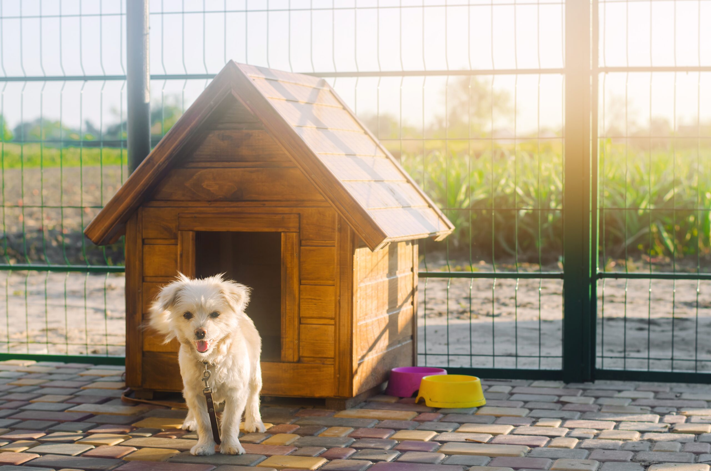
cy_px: 236
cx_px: 356
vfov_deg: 18.1
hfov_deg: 27.0
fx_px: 1478
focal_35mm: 75
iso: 100
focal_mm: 50
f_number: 4
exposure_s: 1/200
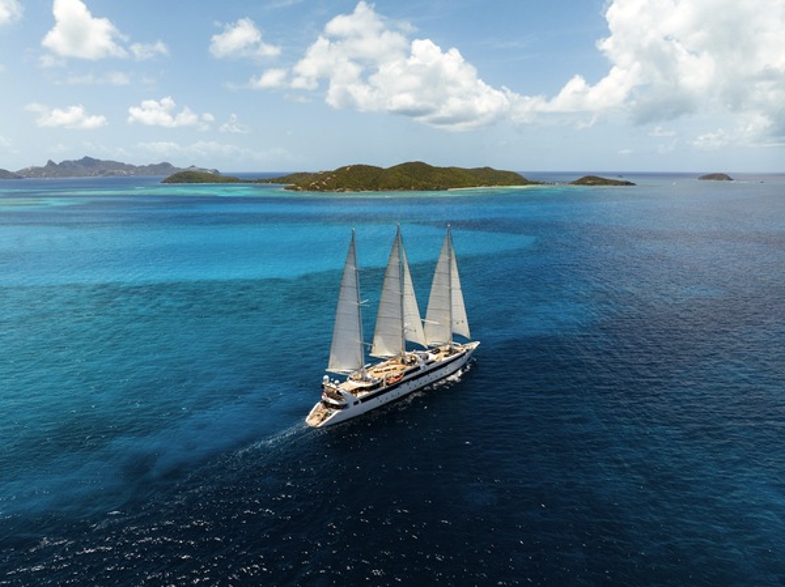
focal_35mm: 24
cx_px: 392
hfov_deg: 71.6
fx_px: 544
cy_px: 294
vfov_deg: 56.7
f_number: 2.8
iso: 100
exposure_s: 1/80
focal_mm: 12.29
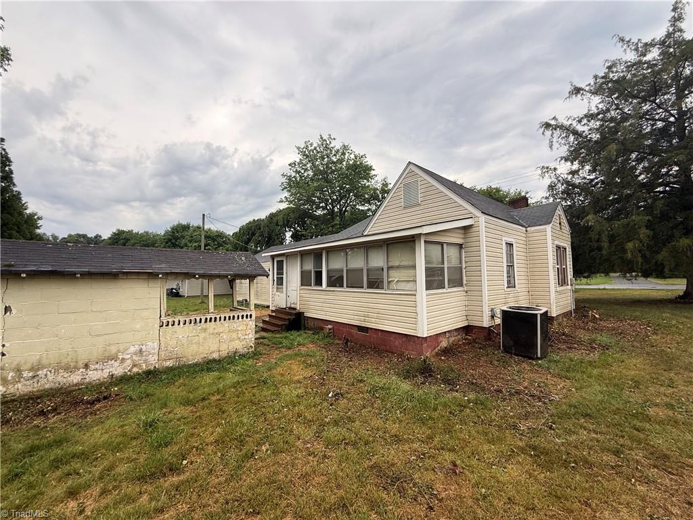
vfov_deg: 85.7
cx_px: 346
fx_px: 280
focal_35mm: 14
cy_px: 260
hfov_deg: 102.1
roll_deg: +0.5
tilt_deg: +3.9
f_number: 2.2
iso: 50
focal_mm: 2.22
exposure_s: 1/319
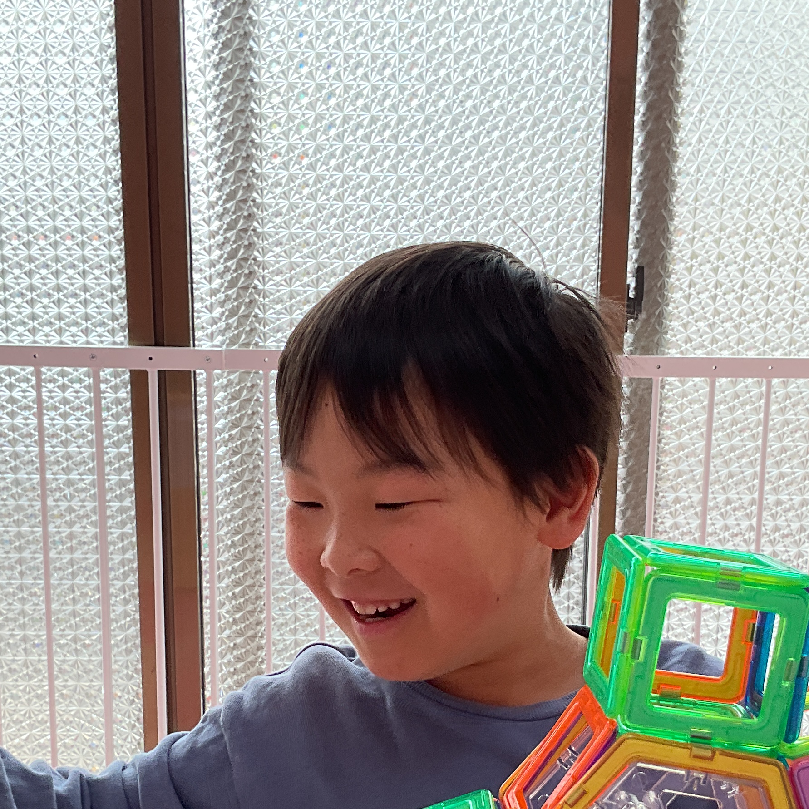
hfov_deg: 29.5
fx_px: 1534
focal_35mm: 58
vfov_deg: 29.1
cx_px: 457
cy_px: 604
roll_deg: -0.6
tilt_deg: -14.4
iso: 16
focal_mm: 3
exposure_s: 1/174
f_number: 1.8
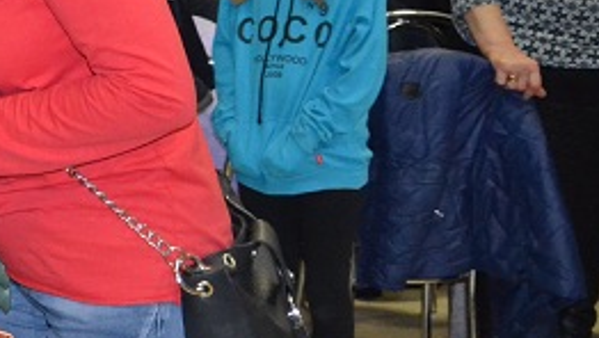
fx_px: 1828
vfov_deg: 10.5
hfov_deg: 17.0
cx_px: -267
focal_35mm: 115
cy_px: 65
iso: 3200
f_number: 3.8
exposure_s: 1/60
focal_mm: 24
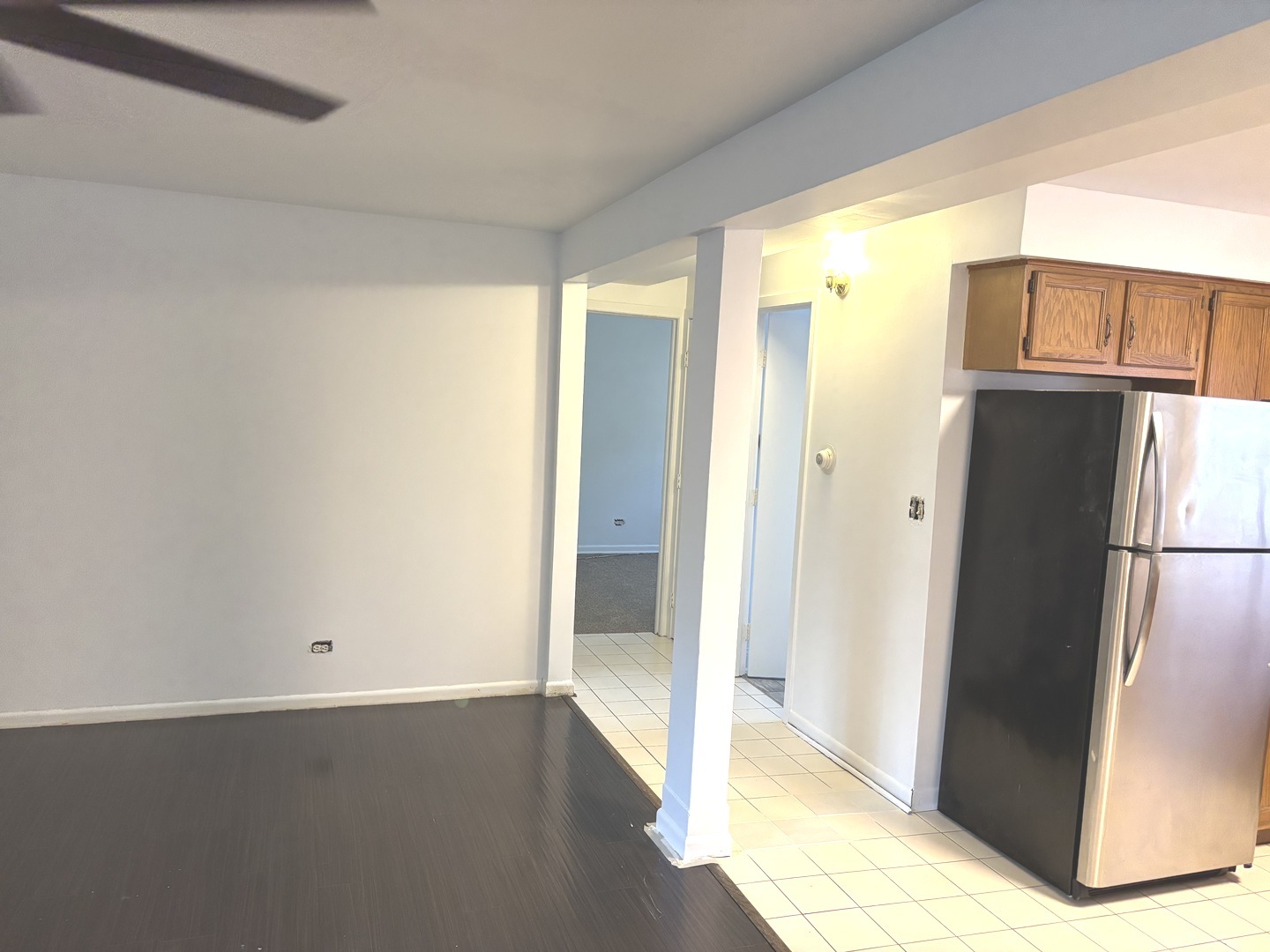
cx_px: 635
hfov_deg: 67.3
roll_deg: -3.0
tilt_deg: -5.1
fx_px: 954
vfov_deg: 53.1
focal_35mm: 26
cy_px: 476
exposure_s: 1/60
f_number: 1.6
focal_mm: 5.96
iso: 320
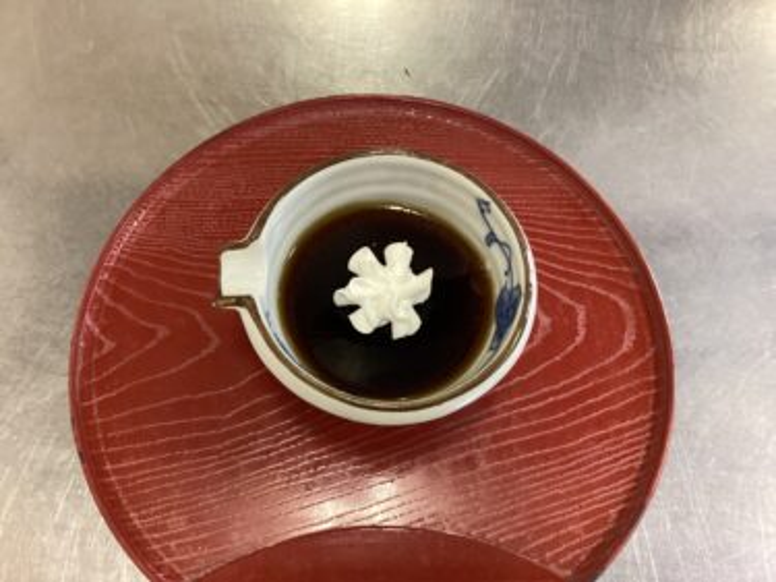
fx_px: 695
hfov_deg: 58.4
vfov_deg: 45.4
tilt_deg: -68.3
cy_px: 291
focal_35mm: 31
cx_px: 388
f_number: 2.4
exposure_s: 1/40
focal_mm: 3.3
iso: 320
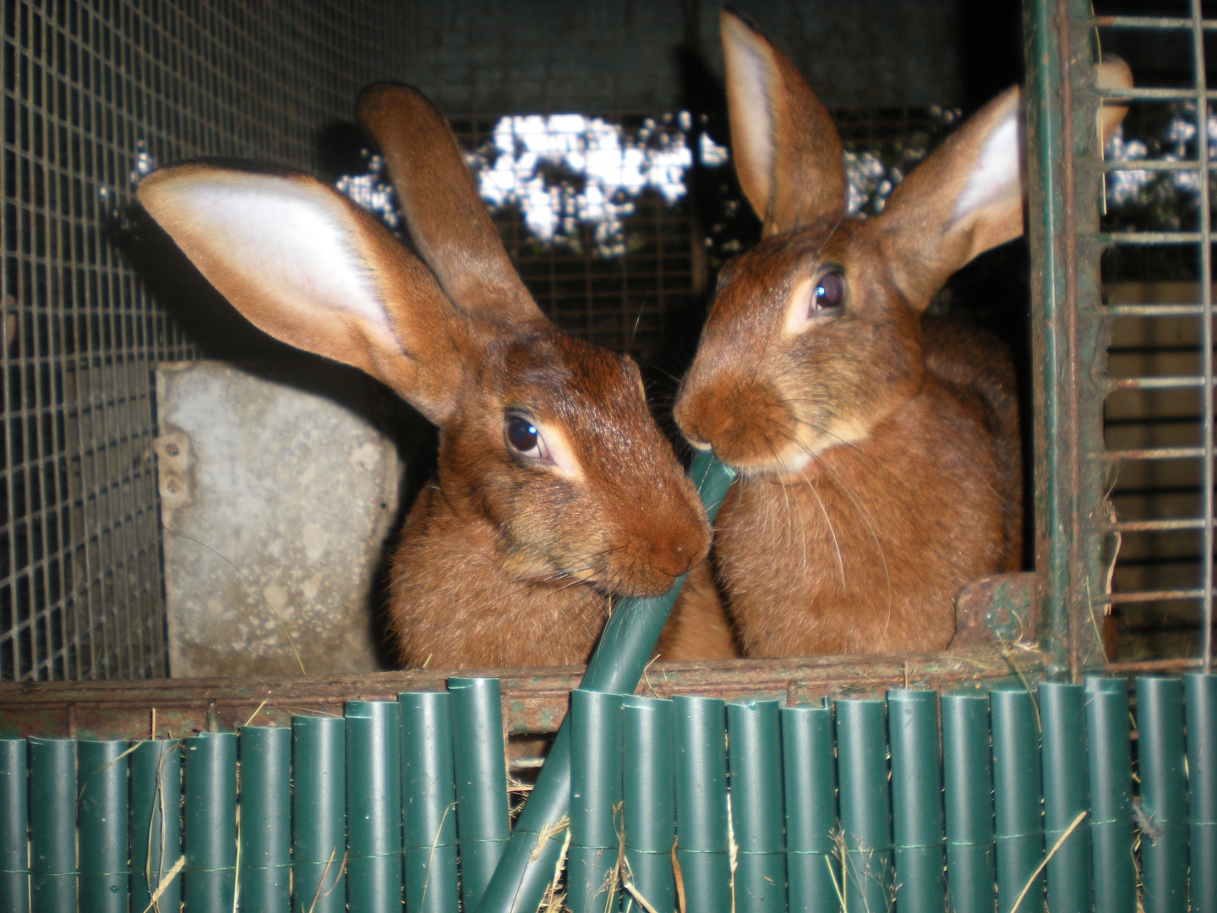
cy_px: 456
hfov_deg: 49.0
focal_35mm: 38
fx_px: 1336
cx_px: 608
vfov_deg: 37.7
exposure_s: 1/60
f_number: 3.1
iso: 64
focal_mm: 6.3
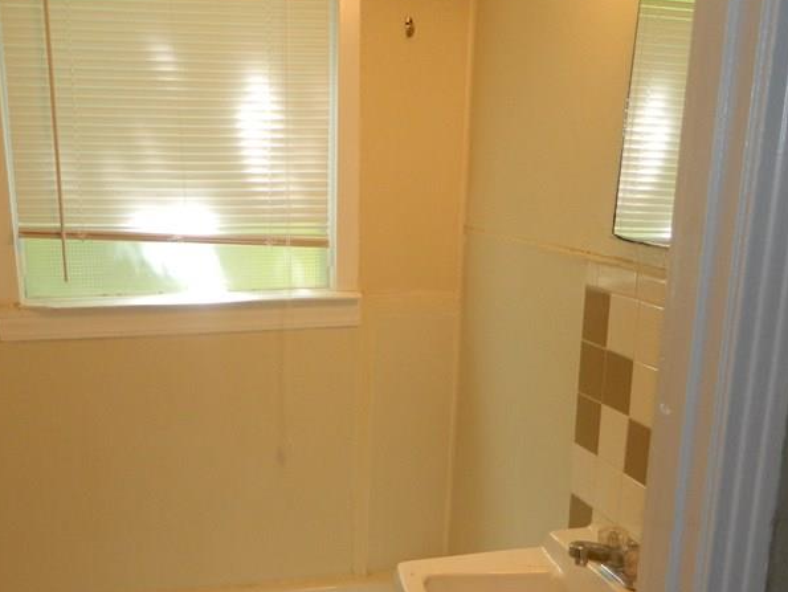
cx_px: 326
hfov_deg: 43.7
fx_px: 979
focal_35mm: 43
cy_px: 468
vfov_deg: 32.8
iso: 125
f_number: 3.1
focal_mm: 4.5
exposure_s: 1/30
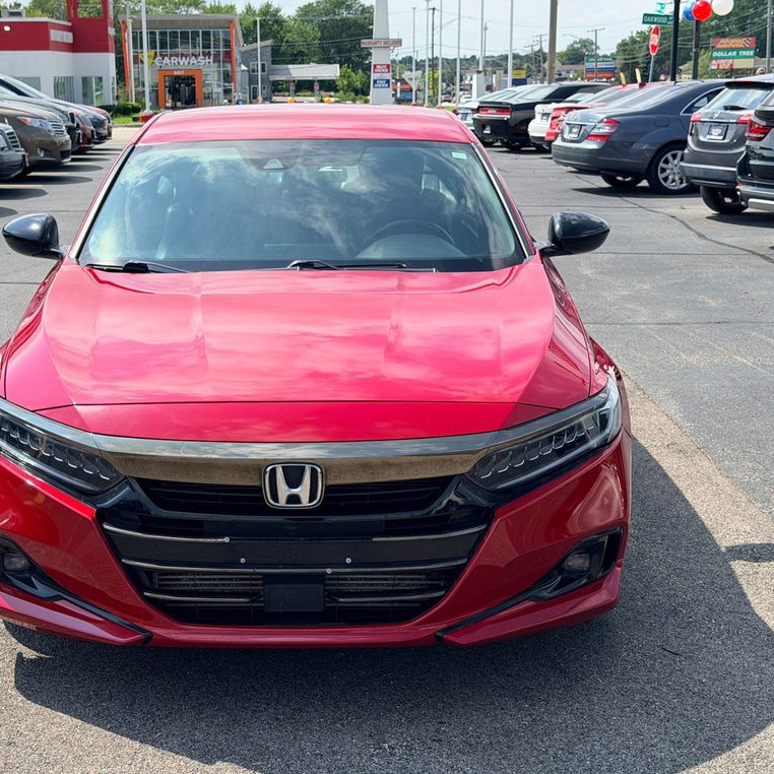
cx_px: 282
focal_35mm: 57
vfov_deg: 30.0
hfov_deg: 29.9
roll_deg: +0.7
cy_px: 385
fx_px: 1442
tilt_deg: -11.9
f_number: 1.78
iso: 64
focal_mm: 6.76
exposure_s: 1/3891
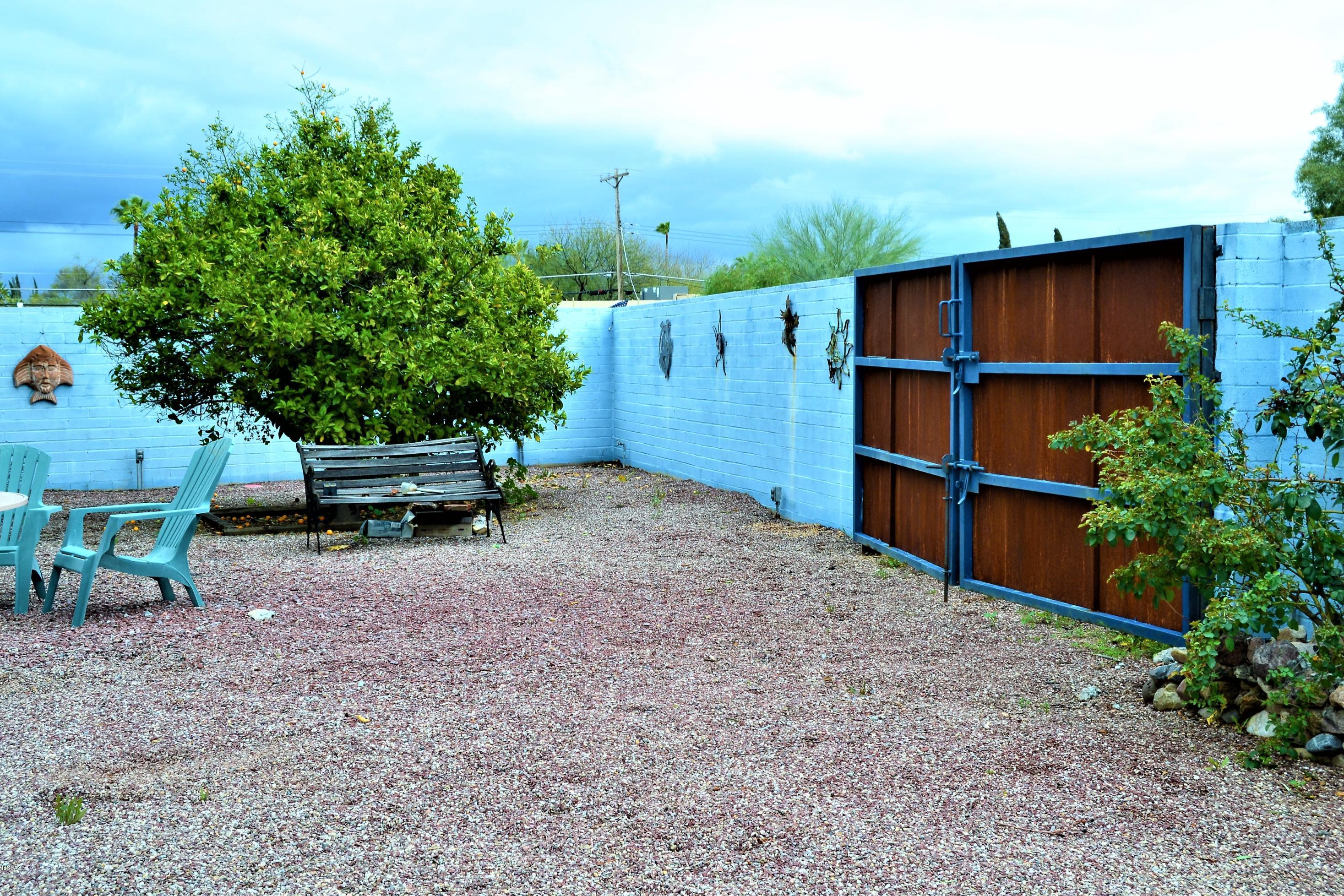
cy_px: 439
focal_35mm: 46
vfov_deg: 29.2
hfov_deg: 42.7
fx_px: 1717
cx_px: 664
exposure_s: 1/250
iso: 400
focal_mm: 30
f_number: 10
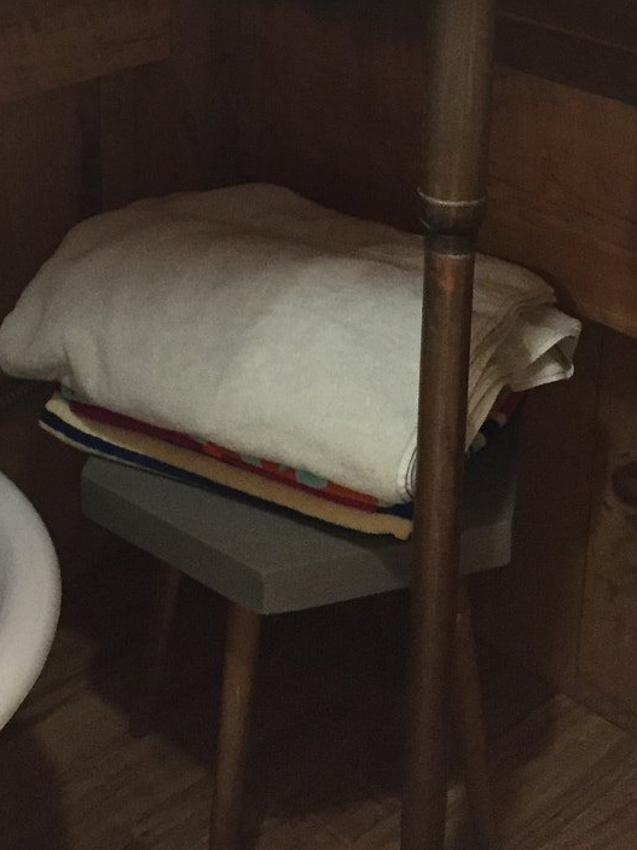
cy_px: 56
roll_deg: +0.9
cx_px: 179
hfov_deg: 22.1
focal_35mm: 66
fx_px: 1620
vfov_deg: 28.1
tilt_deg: -18.7
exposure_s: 1/30
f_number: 2.2
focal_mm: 4.15
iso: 200
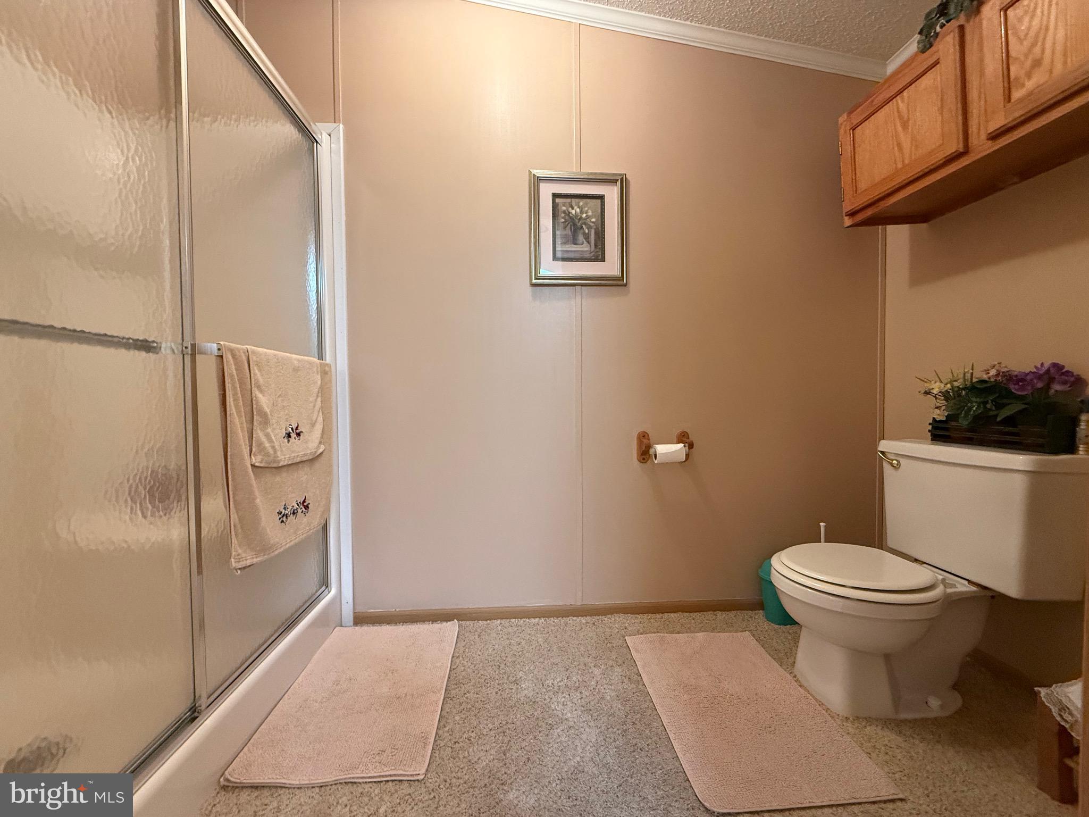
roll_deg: +0.3
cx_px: 544
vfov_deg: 85.7
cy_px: 408
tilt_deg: -2.1
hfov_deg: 102.1
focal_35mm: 14
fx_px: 440
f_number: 2.2
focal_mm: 2.22
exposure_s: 1/60
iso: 400
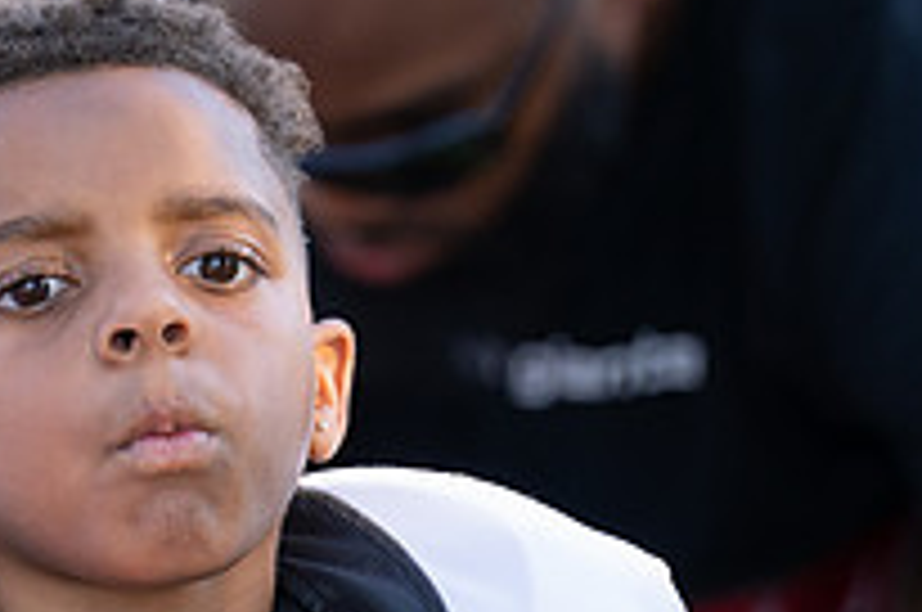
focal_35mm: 549
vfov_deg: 2.5
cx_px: 173
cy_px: 522
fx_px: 14038
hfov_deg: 3.8
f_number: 2.8
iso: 320
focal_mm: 176
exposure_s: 1/640
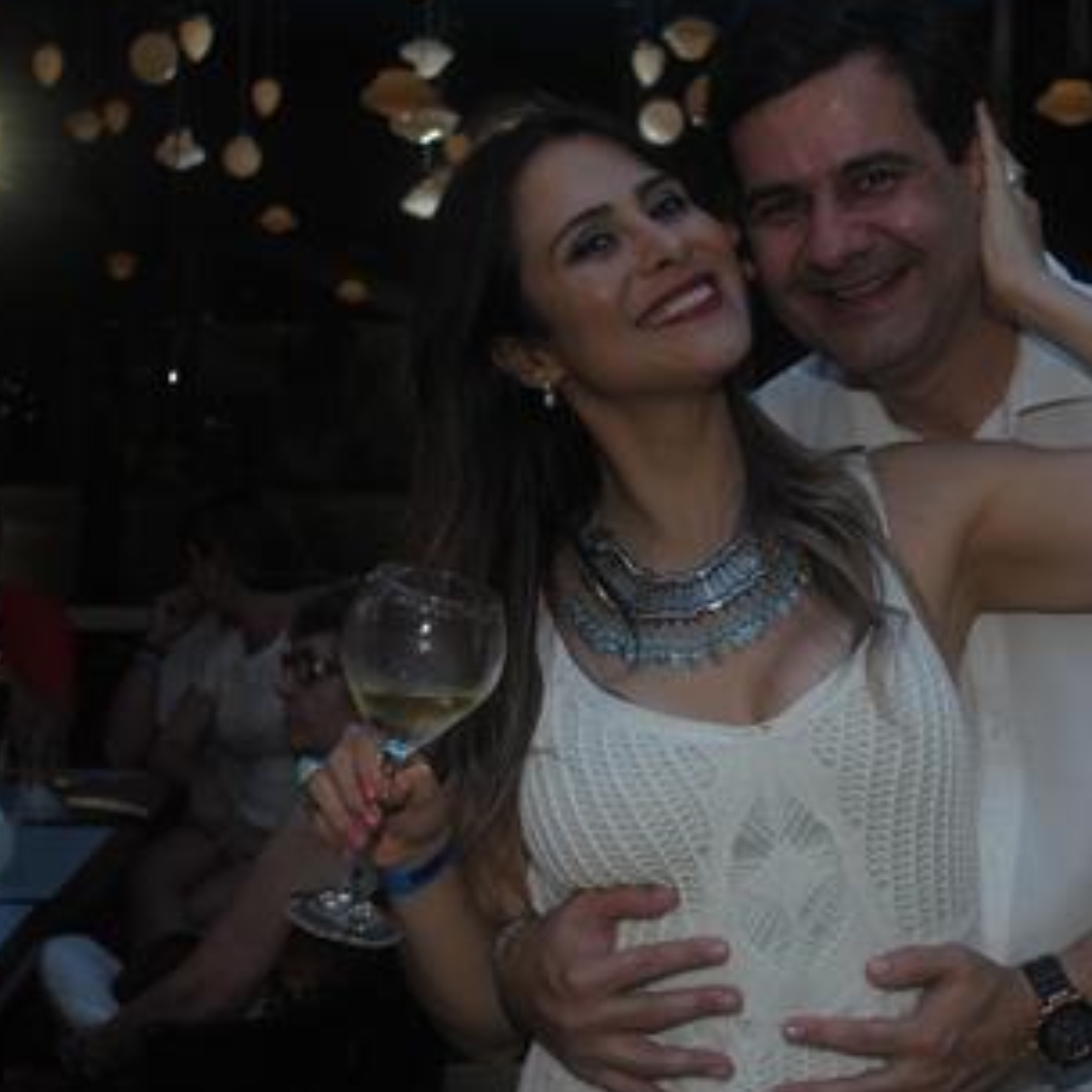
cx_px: 828
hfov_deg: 26.5
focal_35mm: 64
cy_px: 555
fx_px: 2284
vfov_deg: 26.9
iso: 200
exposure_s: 1/200
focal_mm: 26
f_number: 4.2
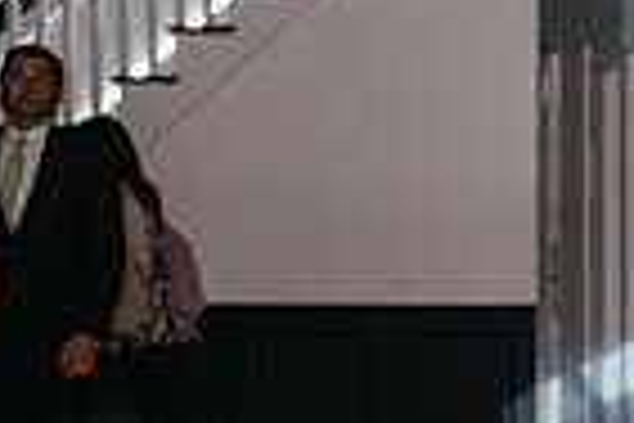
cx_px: 1147
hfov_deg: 12.1
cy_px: 385
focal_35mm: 155
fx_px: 2730
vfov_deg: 8.8
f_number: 2.8
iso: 1000
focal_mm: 35
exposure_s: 1/200
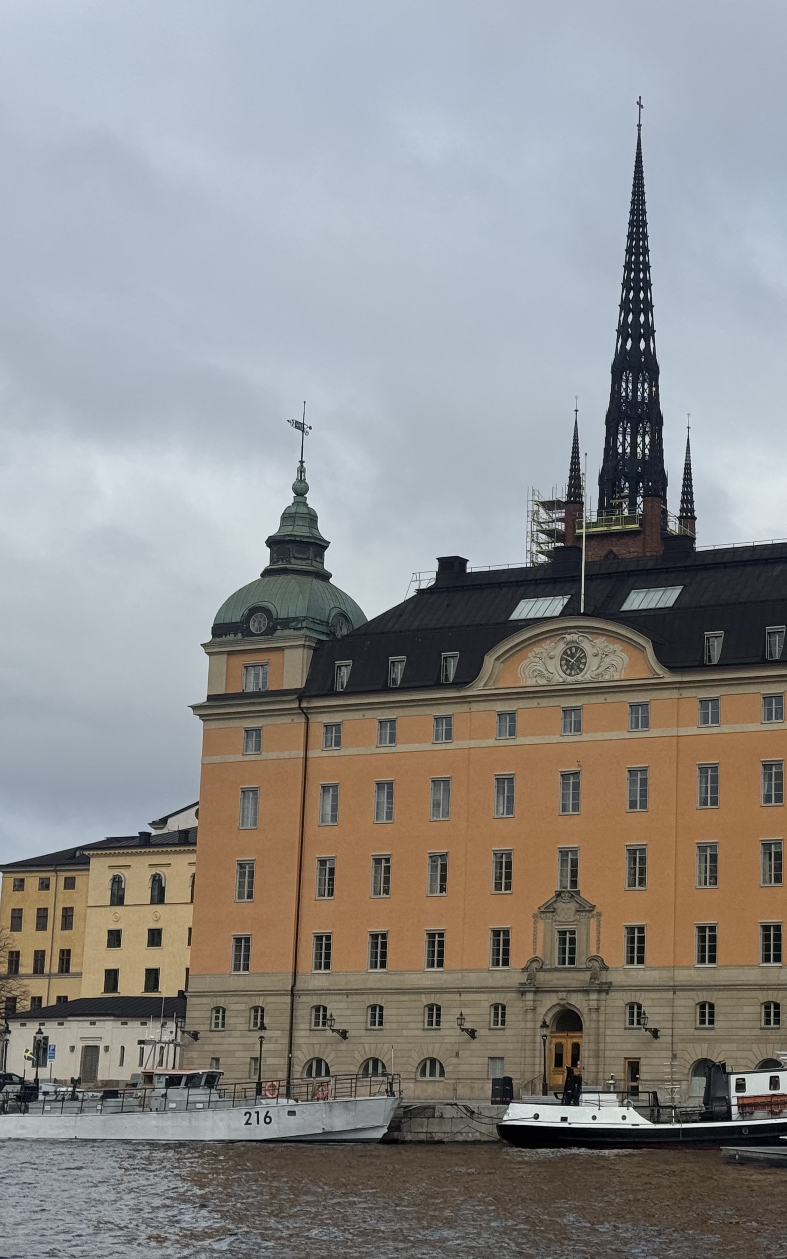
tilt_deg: +10.1
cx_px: 714
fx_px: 2402
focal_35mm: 70
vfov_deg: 29.4
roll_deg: -0.7
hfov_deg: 18.3
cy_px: 634
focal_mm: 6.76
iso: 64
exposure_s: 1/5848
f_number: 1.78
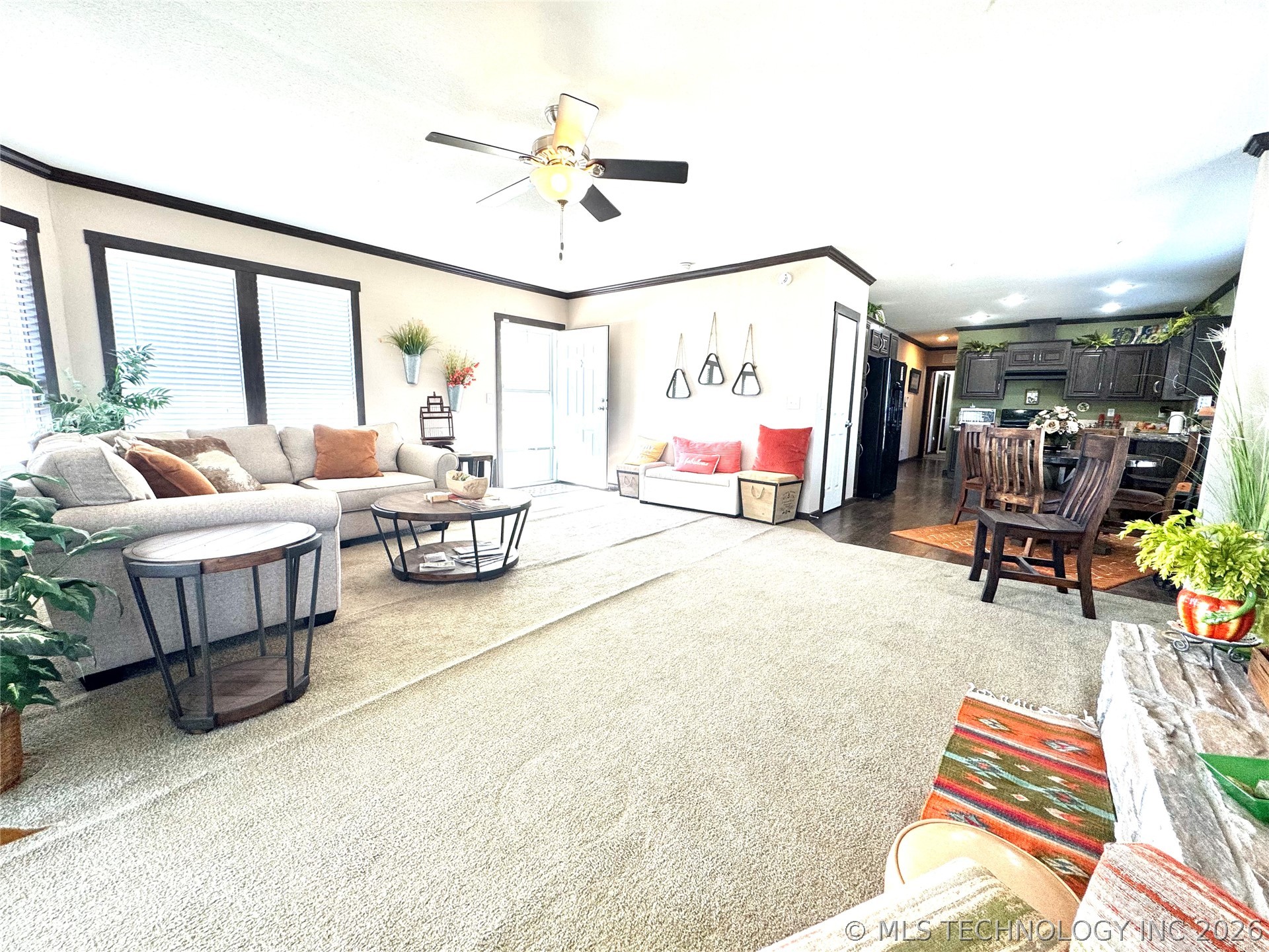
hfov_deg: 102.1
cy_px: 476
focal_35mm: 14
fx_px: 513
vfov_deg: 85.7
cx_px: 634
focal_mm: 2.22
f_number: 2.2
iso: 100
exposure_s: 1/120
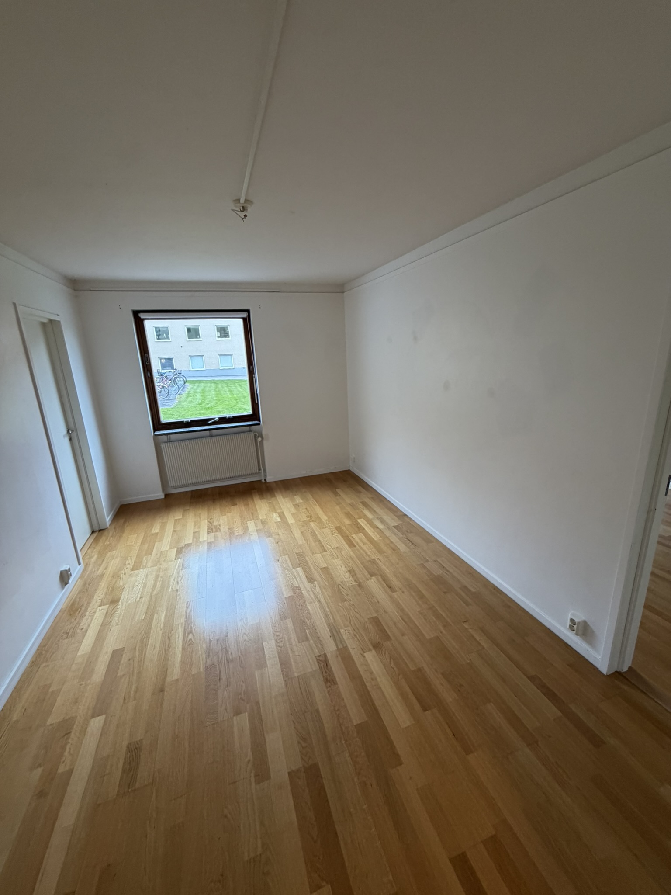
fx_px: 362
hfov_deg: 85.7
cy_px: 448
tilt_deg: -13.4
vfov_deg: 102.1
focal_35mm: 14
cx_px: 336
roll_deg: +1.8
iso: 320
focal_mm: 2.22
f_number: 2.2
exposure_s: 1/100
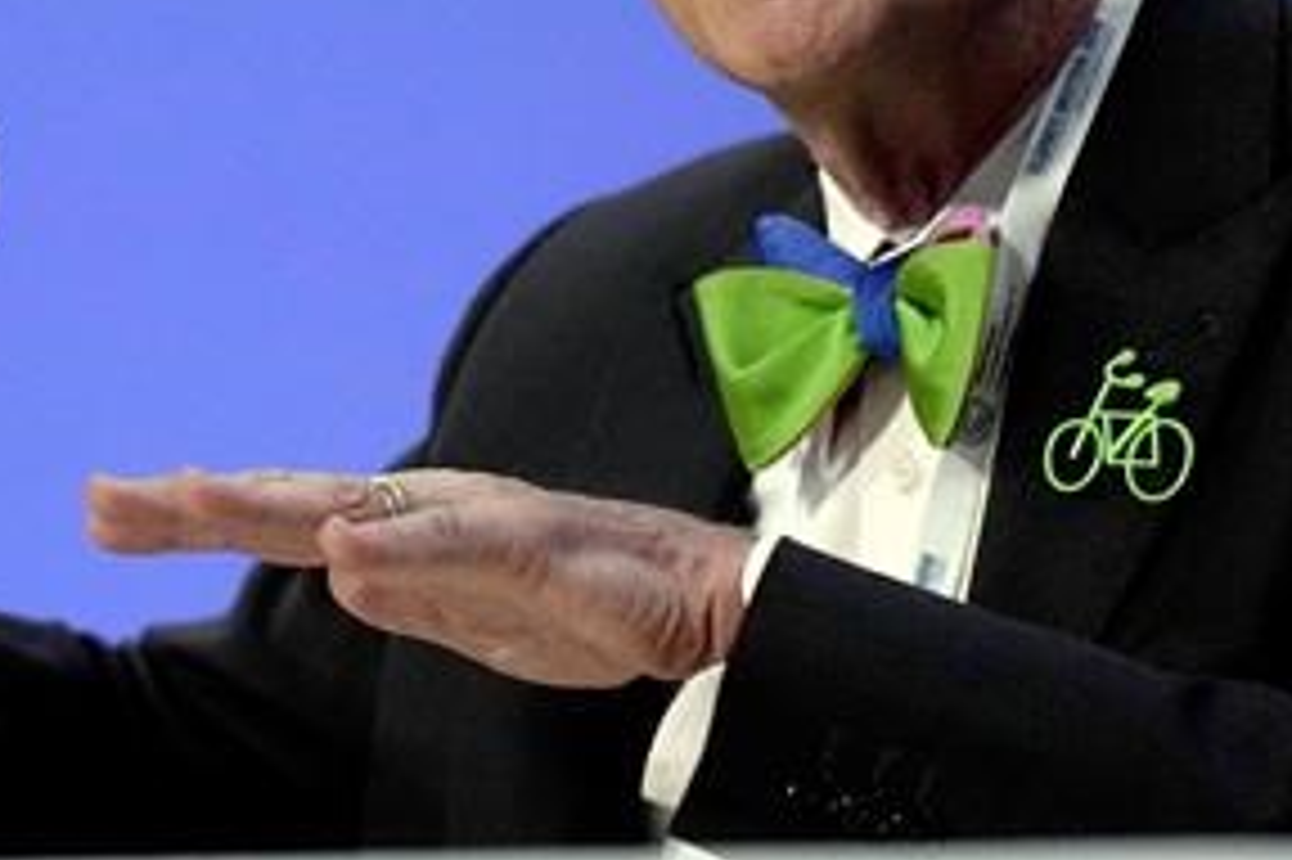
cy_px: 70
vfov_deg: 1.0
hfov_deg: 1.5
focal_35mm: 1361
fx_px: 48815
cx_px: 284
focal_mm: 400
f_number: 2.8
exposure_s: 1/800
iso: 3200
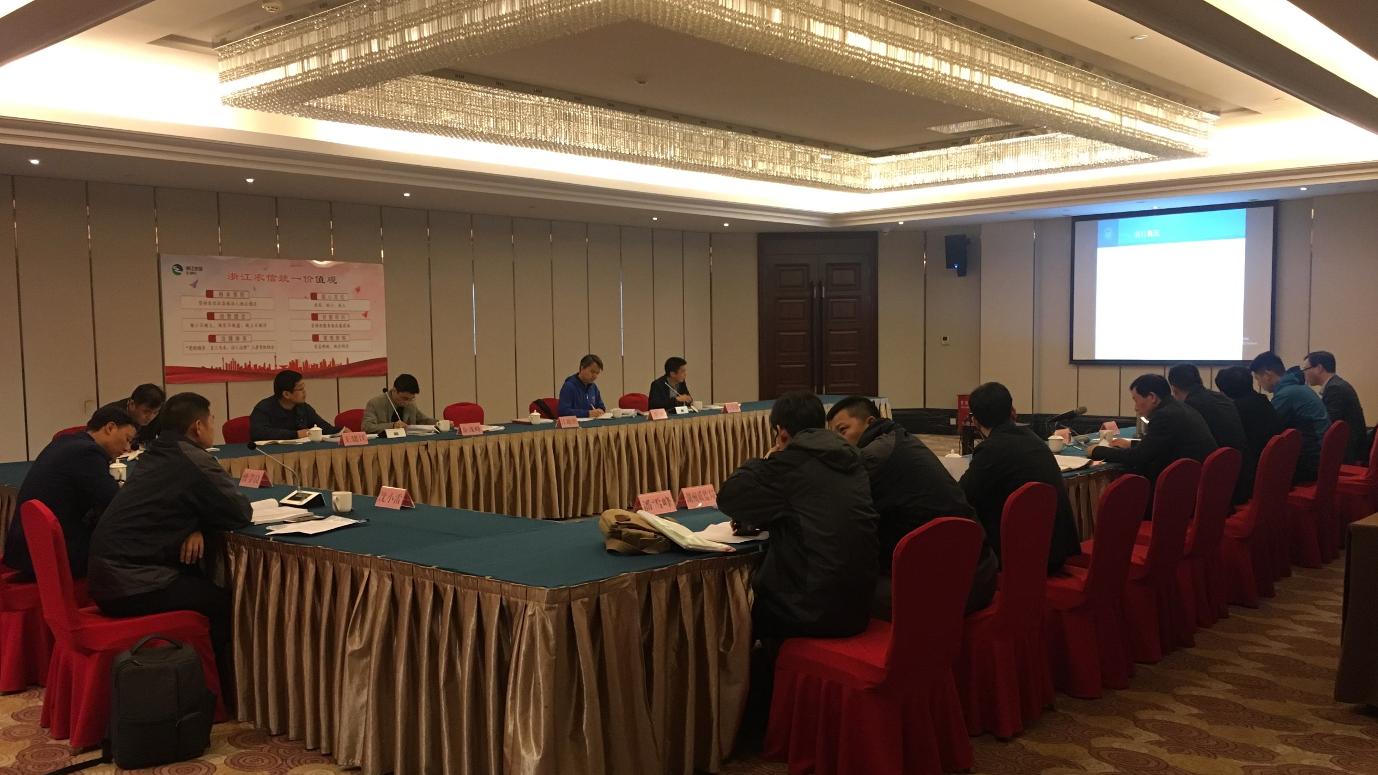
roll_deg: +0.5
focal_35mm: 32
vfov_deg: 36.6
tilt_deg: -3.7
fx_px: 1169
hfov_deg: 61.0
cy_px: 432
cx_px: 684
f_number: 2.2
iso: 200
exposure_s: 1/33
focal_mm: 4.15
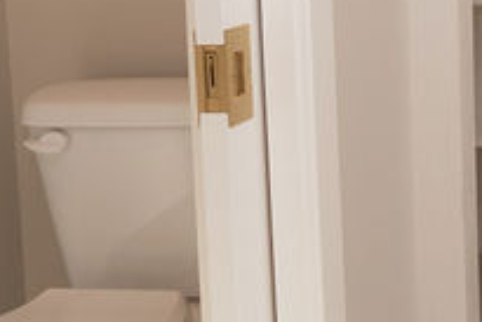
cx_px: 727
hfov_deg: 22.2
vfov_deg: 17.8
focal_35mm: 75
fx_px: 1005
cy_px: -4
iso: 125
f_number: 4
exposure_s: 1/200
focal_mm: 10
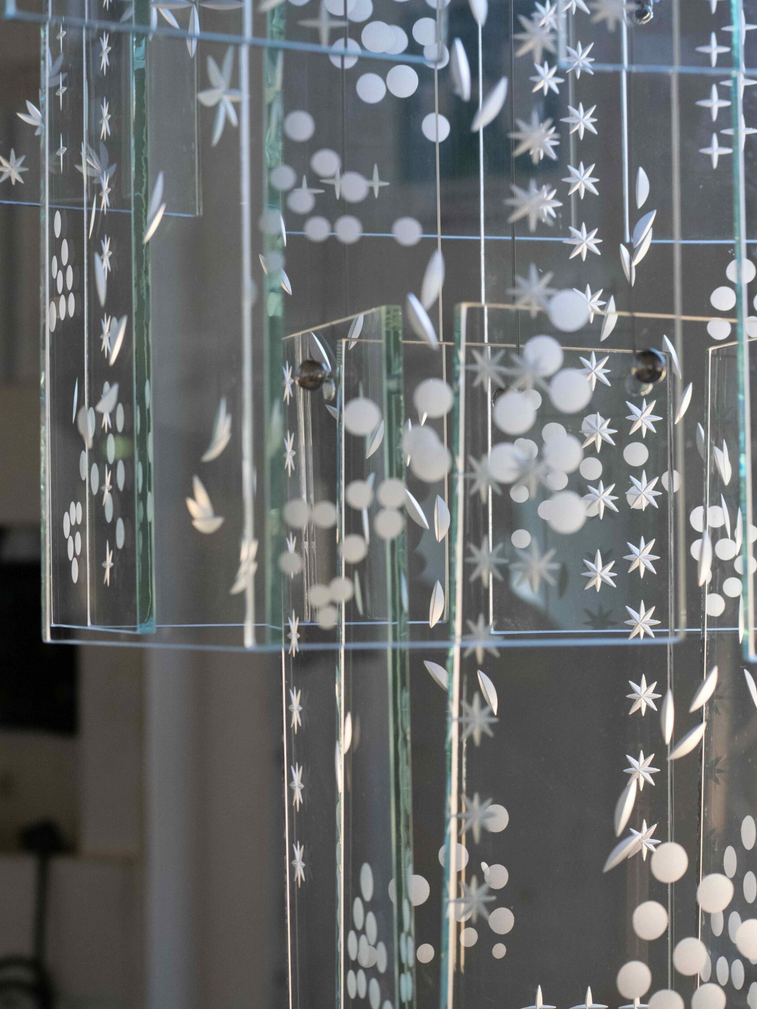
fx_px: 2611
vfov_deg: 21.9
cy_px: 456
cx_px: 378
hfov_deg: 16.5
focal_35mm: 90
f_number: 8
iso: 1600
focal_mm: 55
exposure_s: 1/250
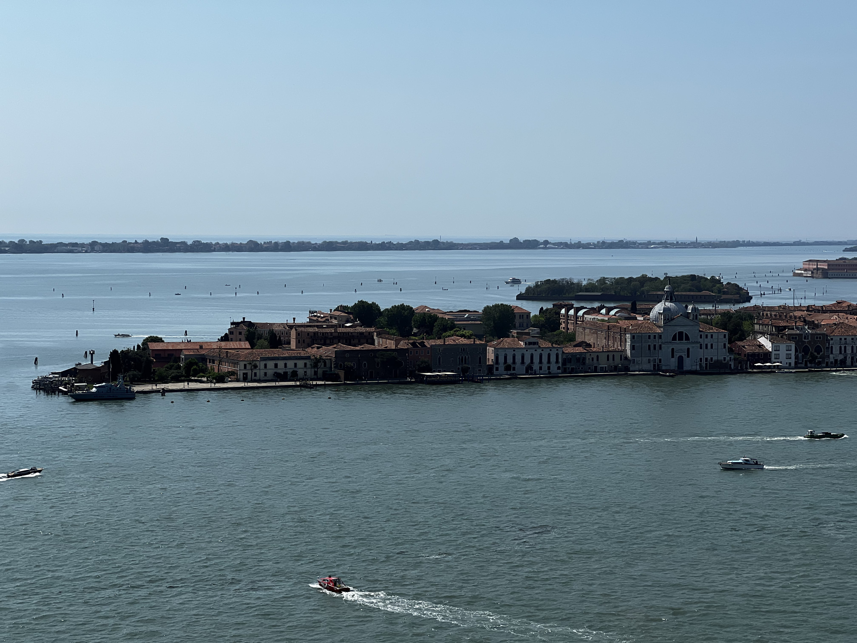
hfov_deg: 25.3
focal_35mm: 77
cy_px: 322
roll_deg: -0.1
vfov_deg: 19.1
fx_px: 1906
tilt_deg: -2.1
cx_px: 428
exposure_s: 1/2053
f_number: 2.8
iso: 32
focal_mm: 9
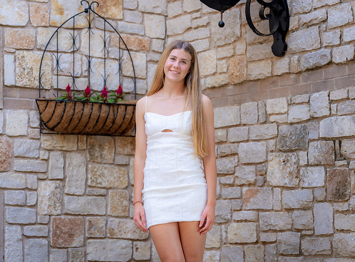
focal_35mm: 115
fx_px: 1173
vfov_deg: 12.8
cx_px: 179
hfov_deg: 17.2
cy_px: 132
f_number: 2.8
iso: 400
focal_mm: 100
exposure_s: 1/320
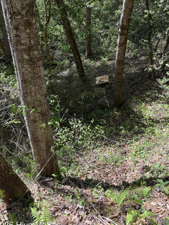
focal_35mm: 32
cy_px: 89
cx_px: 100
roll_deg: -2.7
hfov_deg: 44.0
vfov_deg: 56.3
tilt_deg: -29.5
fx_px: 208
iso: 80
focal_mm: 6.76
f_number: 1.78
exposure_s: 1/757
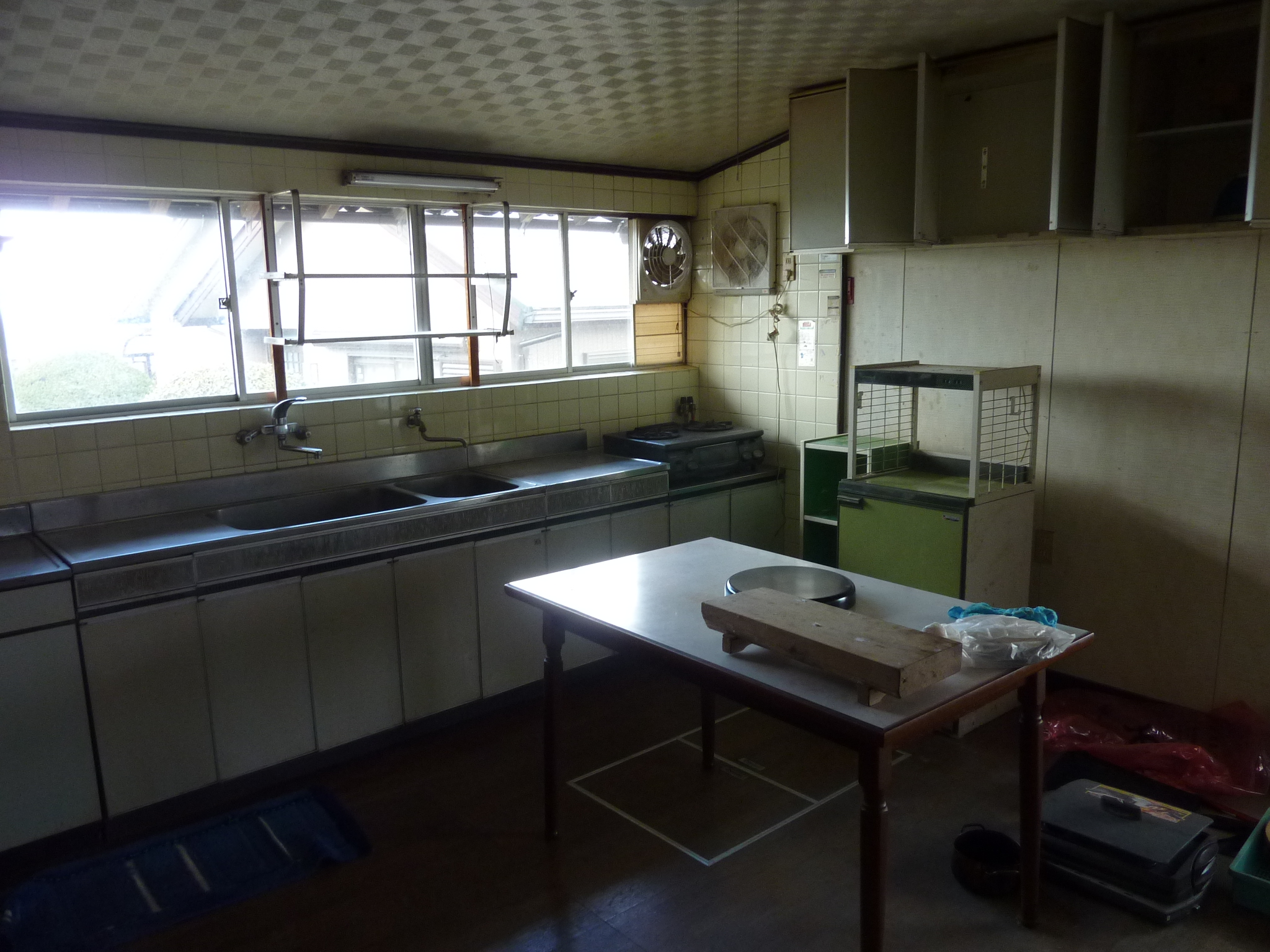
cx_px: 635
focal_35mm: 25
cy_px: 476
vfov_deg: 54.9
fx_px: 917
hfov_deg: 69.4
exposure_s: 1/30
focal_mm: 4.1
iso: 200
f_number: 3.3
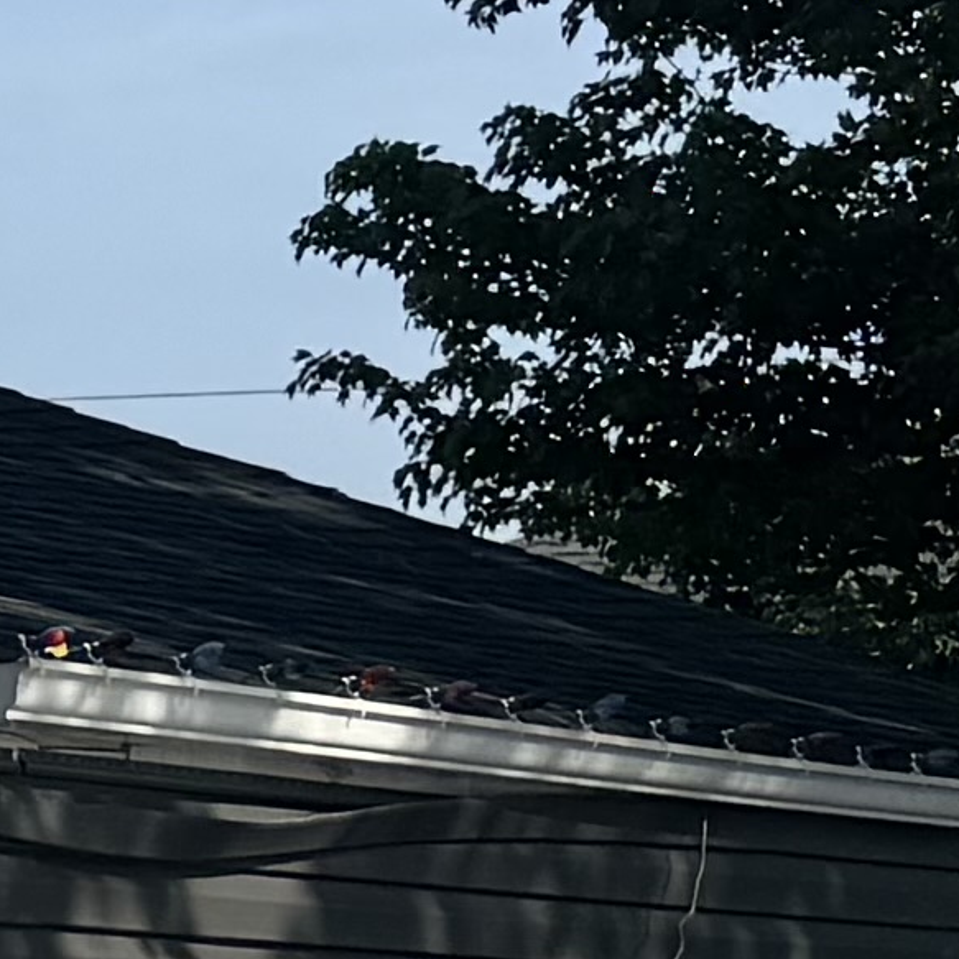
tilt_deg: +4.6
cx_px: -2977
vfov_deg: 8.4
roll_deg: -1.3
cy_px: 668
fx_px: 6519
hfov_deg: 6.6
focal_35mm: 208
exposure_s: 1/5319
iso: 80
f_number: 1.78
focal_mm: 6.76
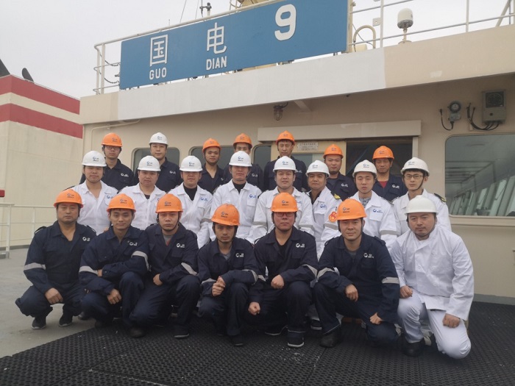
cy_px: 193
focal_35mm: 27
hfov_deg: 65.3
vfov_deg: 51.4
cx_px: 258
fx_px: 402
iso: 50
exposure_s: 1/1013
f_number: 1.8
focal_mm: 3.95
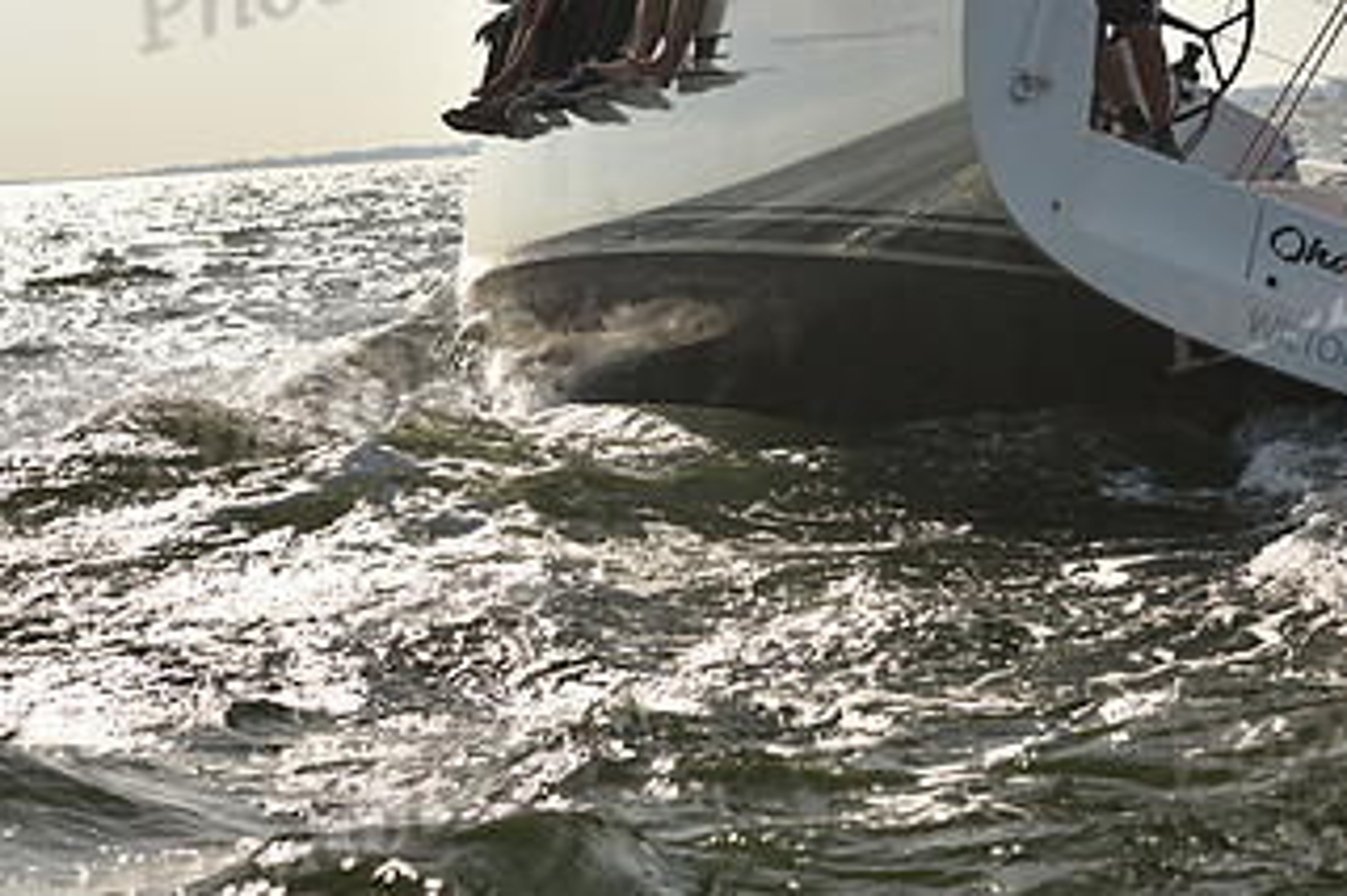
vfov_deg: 10.7
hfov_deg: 16.1
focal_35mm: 127
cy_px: 103
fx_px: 4749
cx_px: 947
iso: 250
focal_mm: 70
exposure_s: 1/800
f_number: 6.3
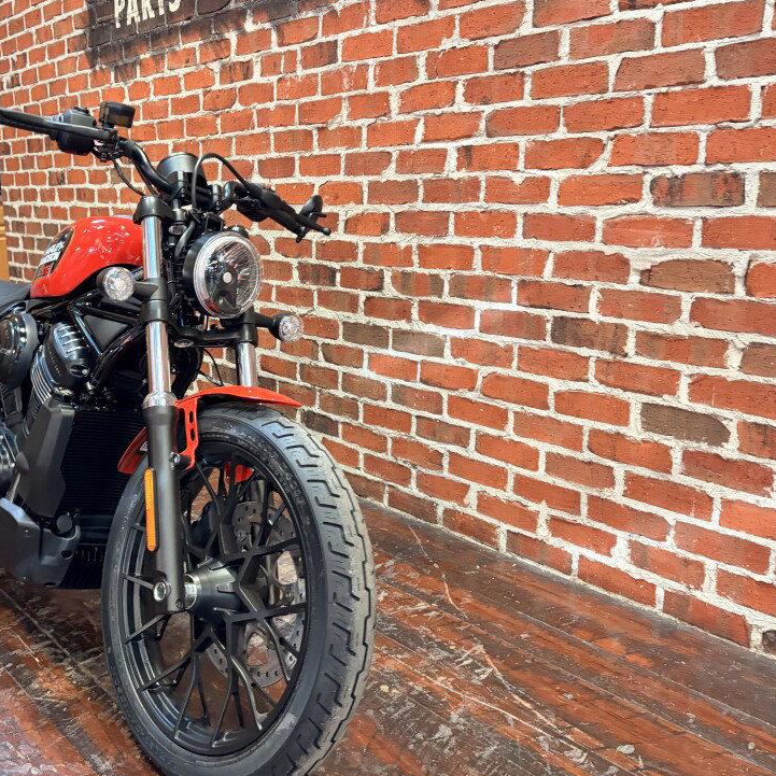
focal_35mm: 34
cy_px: 395
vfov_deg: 48.4
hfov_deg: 47.0
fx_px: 862
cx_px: 209
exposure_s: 1/60
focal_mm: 5.96
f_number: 1.6
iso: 320
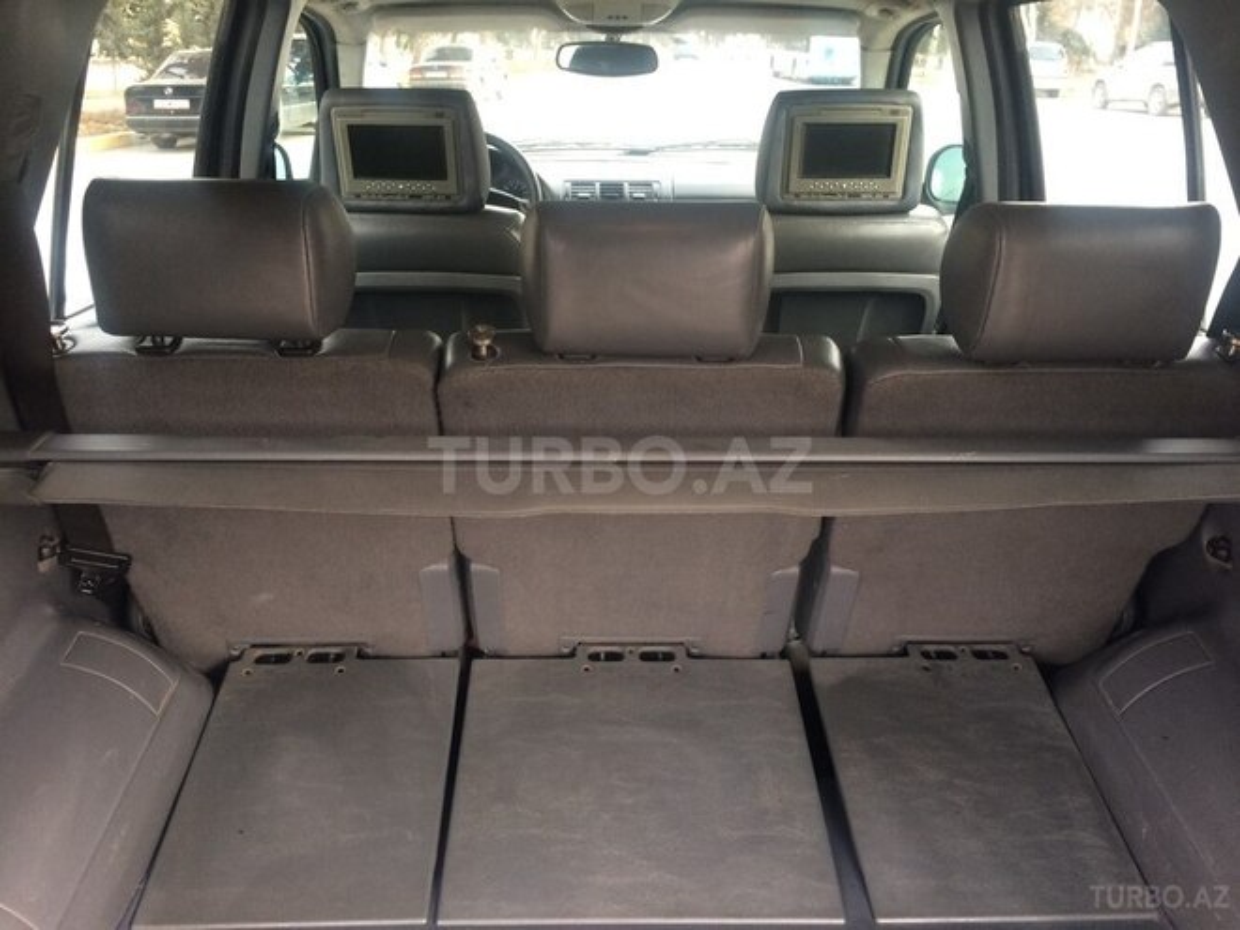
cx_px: 620
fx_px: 1039
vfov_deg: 48.2
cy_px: 465
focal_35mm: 29
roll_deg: +1.5
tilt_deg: -21.7
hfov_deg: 61.7
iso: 50
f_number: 2.2
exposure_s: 1/33
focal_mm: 4.15
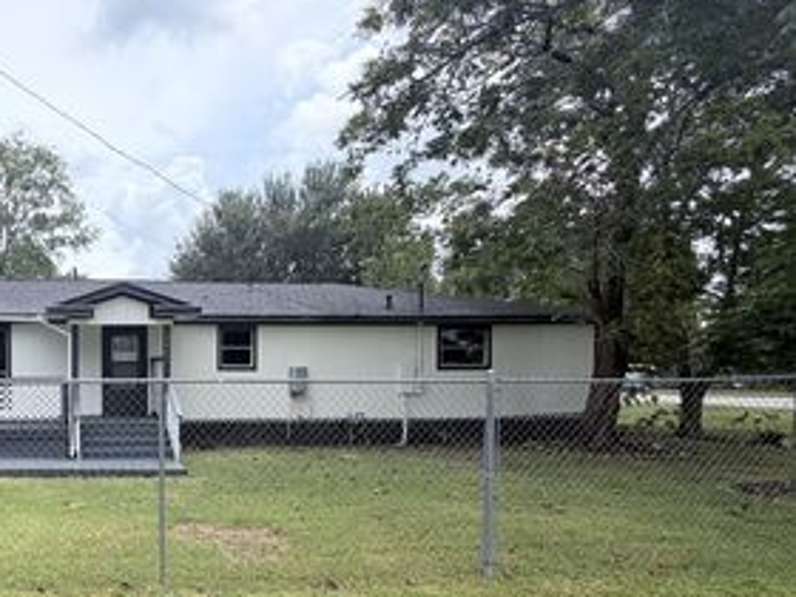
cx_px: 88
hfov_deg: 59.6
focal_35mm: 25
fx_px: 575
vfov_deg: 53.8
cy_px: 399
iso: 25
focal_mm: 2.22
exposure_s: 1/770
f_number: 2.2
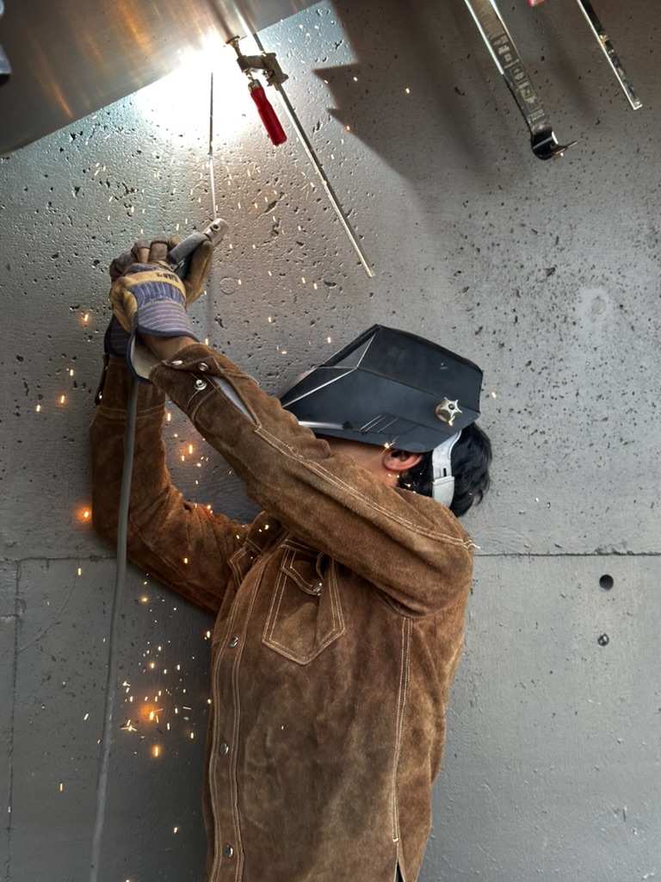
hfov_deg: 30.3
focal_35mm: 48
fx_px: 1222
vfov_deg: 39.7
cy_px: 441
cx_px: 330
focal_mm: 6.86
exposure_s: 1/109
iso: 50
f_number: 1.78
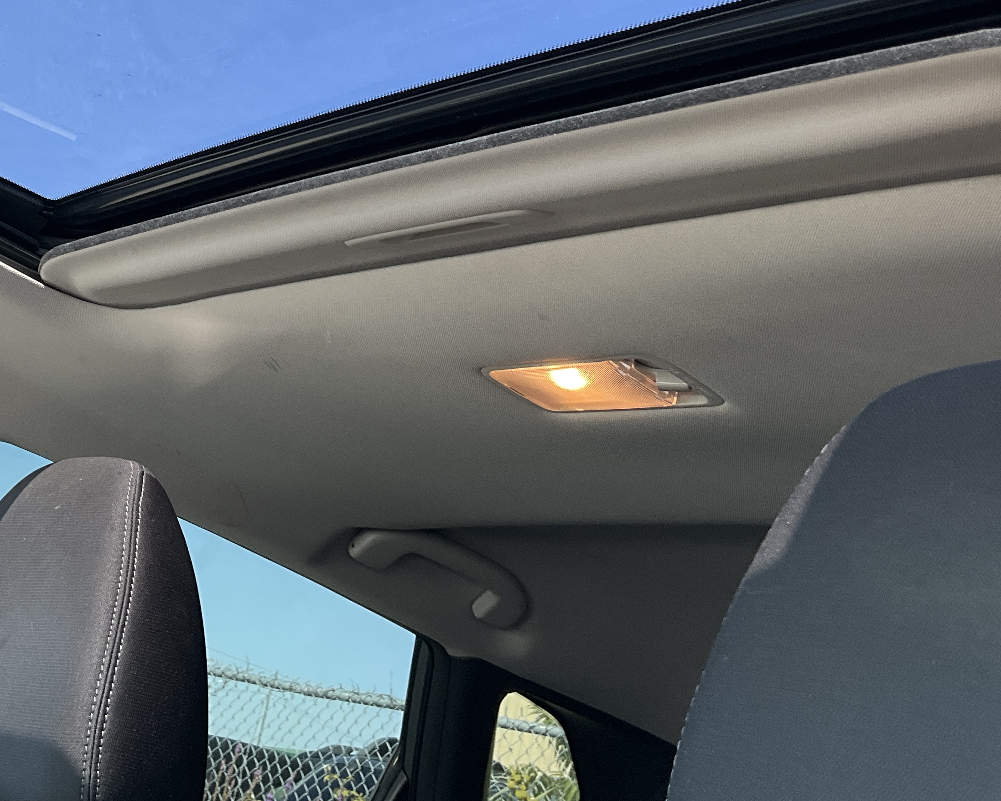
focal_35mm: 52
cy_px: 194
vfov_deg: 28.7
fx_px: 1541
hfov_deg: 35.6
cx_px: 313
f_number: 1.8
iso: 32
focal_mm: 3
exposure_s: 1/122
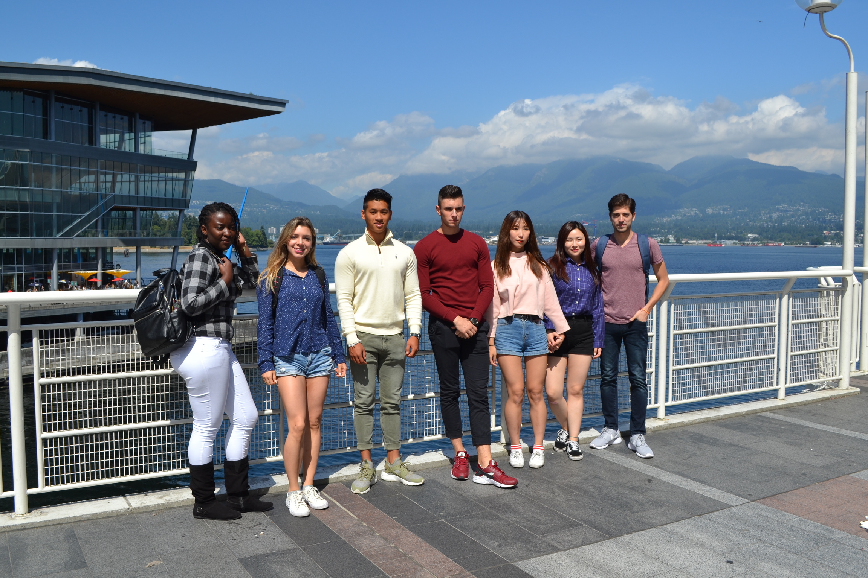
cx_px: 434
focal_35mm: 33
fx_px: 796
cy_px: 289
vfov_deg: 40.0
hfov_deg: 57.2
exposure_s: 1/320
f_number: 9
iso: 100
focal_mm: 22
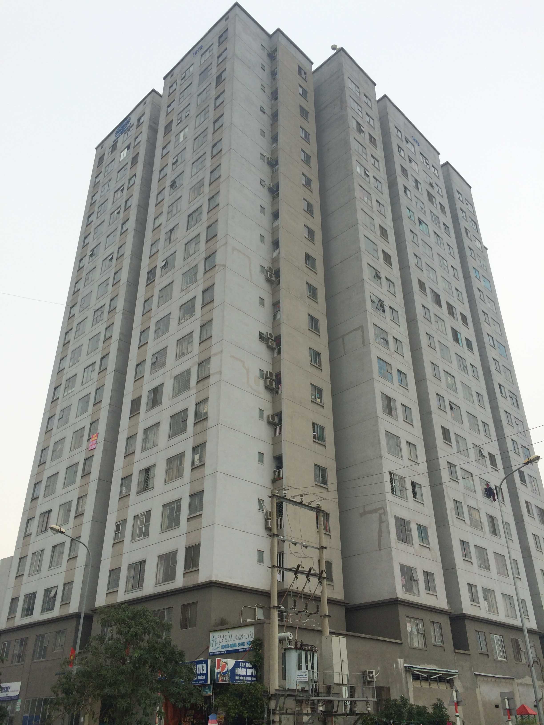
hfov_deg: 46.8
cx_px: 272
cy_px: 362
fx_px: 629
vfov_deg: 60.0
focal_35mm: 30
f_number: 2.2
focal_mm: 4.12
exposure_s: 1/1053
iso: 32
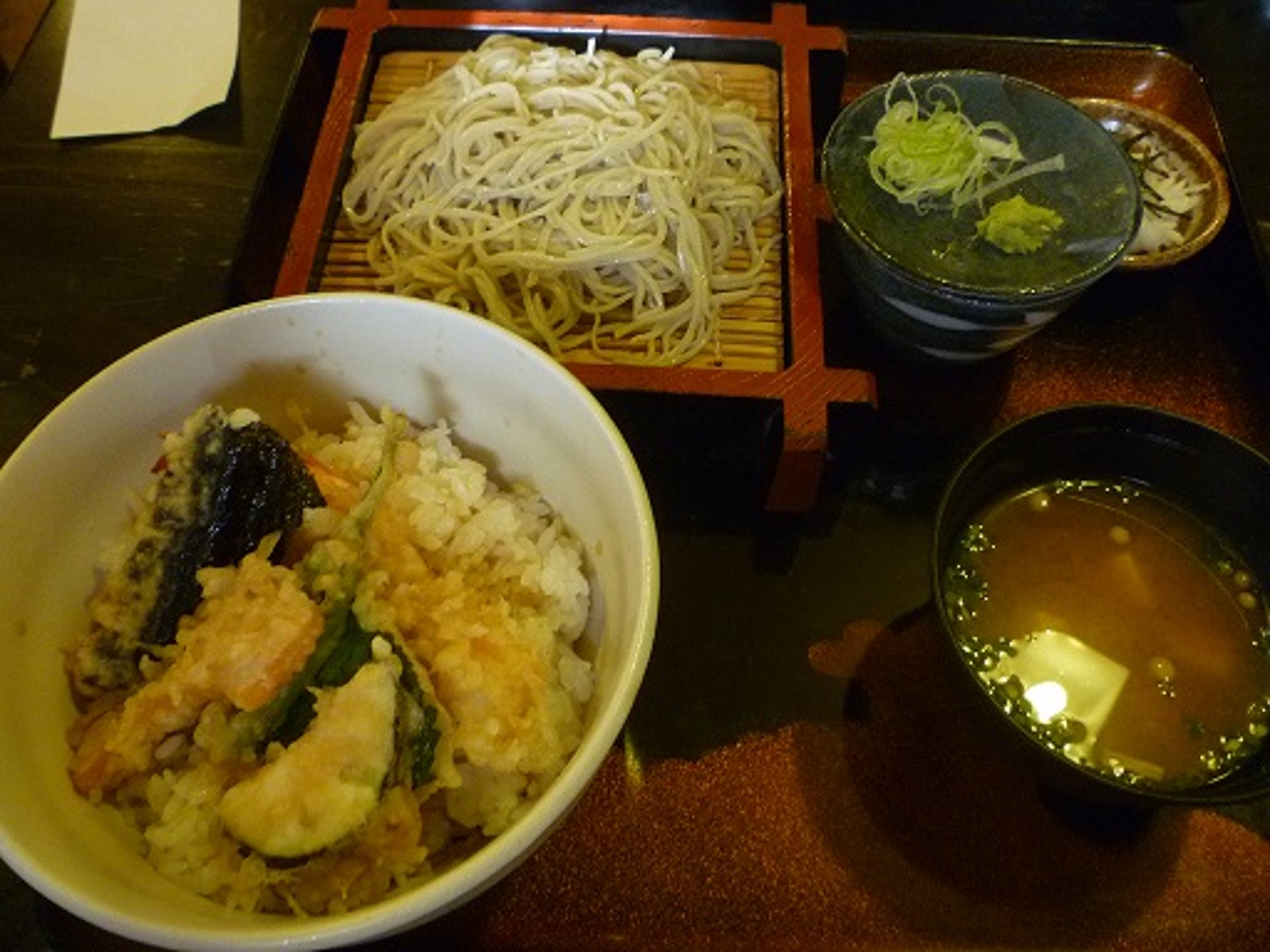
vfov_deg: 48.2
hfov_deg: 61.7
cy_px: 476
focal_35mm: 29
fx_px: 1064
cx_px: 635
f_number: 3.3
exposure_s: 1/8
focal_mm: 5.2
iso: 400
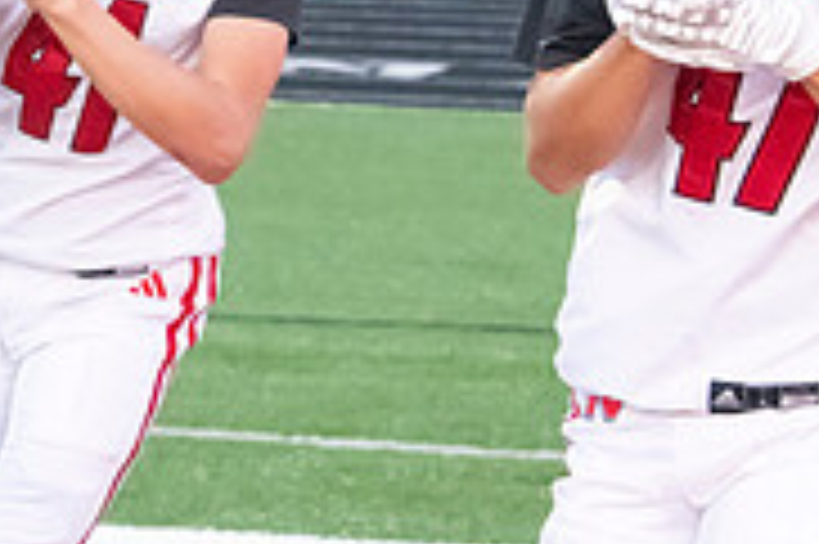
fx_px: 5955
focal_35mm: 262
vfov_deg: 5.2
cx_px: 108
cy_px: 52
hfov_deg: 7.8
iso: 10000
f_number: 7.1
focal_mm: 82
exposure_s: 1/640
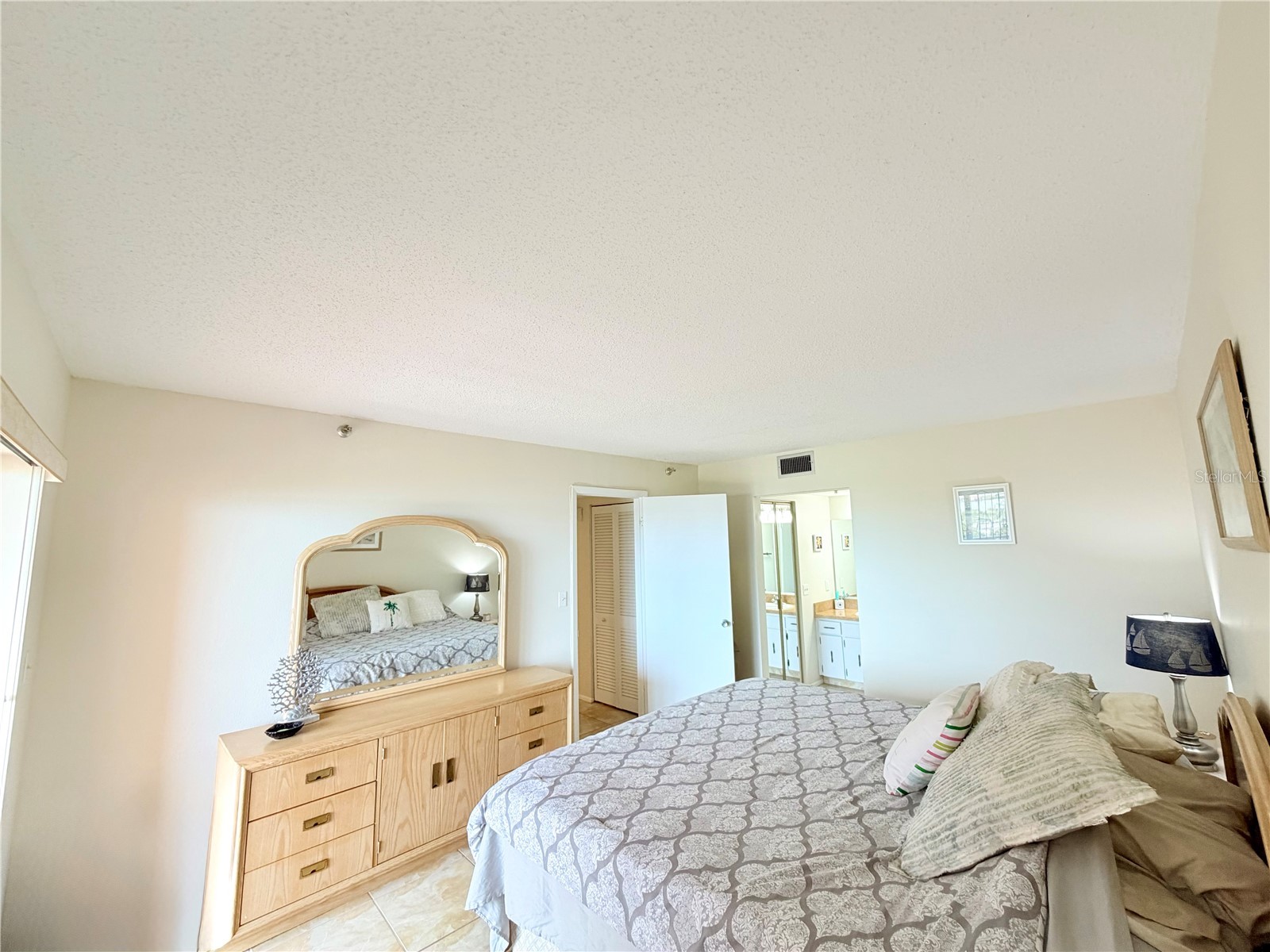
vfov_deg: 85.7
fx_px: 514
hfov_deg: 102.1
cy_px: 476
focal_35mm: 14
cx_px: 635
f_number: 2.2
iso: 160
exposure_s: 1/120
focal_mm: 2.22
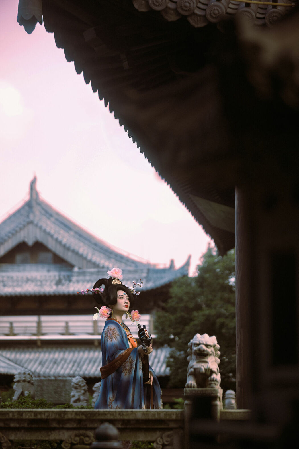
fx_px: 1246
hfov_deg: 13.7
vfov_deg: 20.4
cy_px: 224
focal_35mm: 100
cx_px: 150
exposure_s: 1/1600
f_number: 2.8
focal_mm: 100
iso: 500
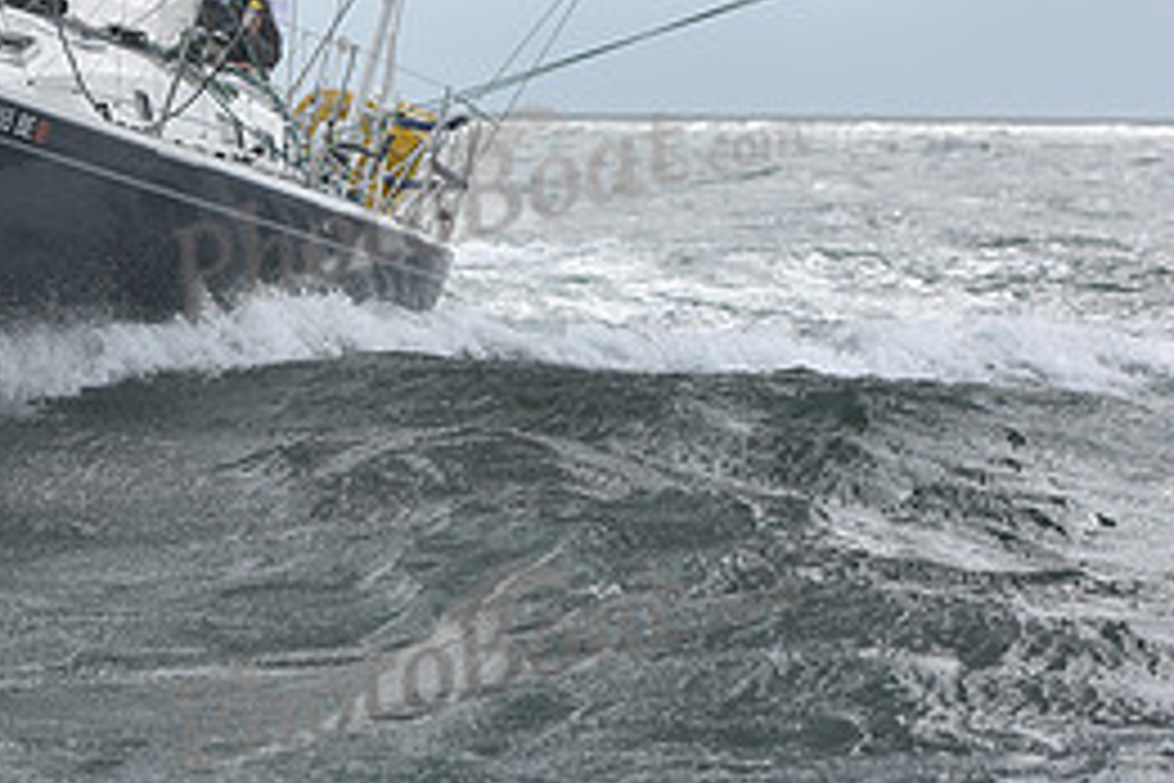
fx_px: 6228
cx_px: -58
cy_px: 29
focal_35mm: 191
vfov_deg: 7.2
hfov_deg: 10.7
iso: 200
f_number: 5.6
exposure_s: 1/1250
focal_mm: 86
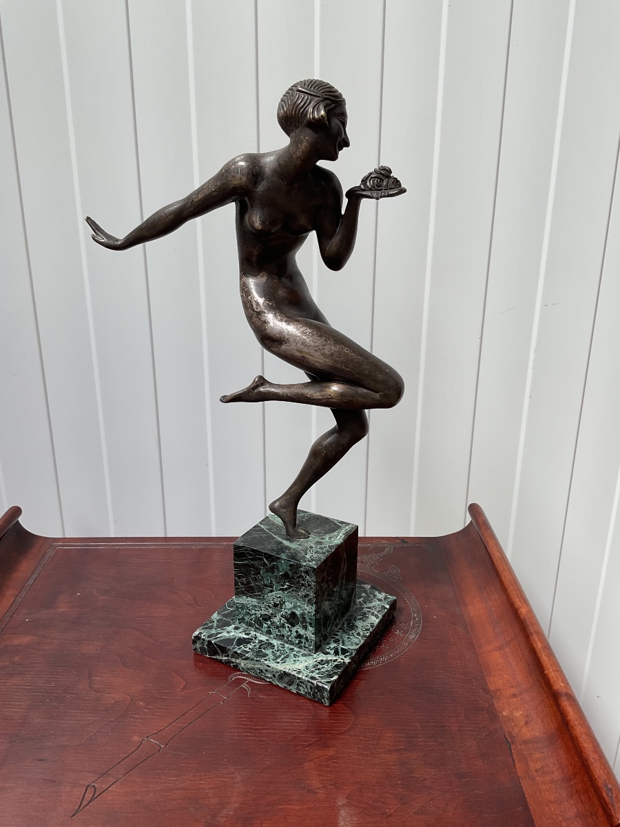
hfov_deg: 48.2
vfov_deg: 61.7
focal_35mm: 29
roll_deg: +0.4
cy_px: 414
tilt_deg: -19.6
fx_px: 693
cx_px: 310
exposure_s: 1/155
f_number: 1.8
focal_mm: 3
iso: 16
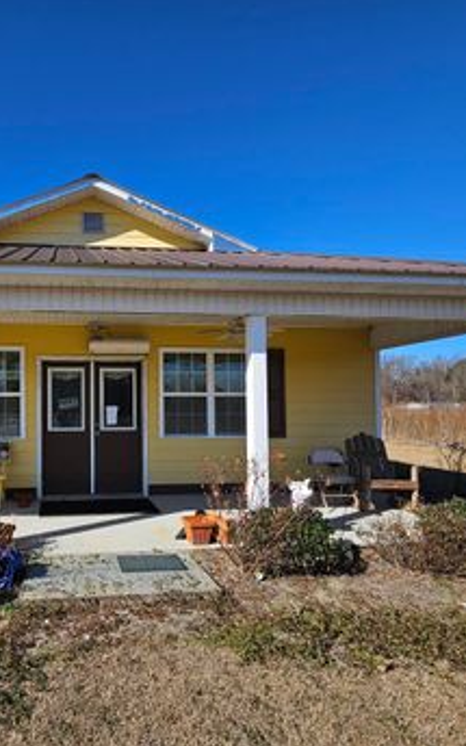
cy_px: 394
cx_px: 104
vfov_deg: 85.0
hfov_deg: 56.0
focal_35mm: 20
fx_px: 406
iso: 50
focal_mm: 2.2
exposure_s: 1/2476
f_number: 2.2
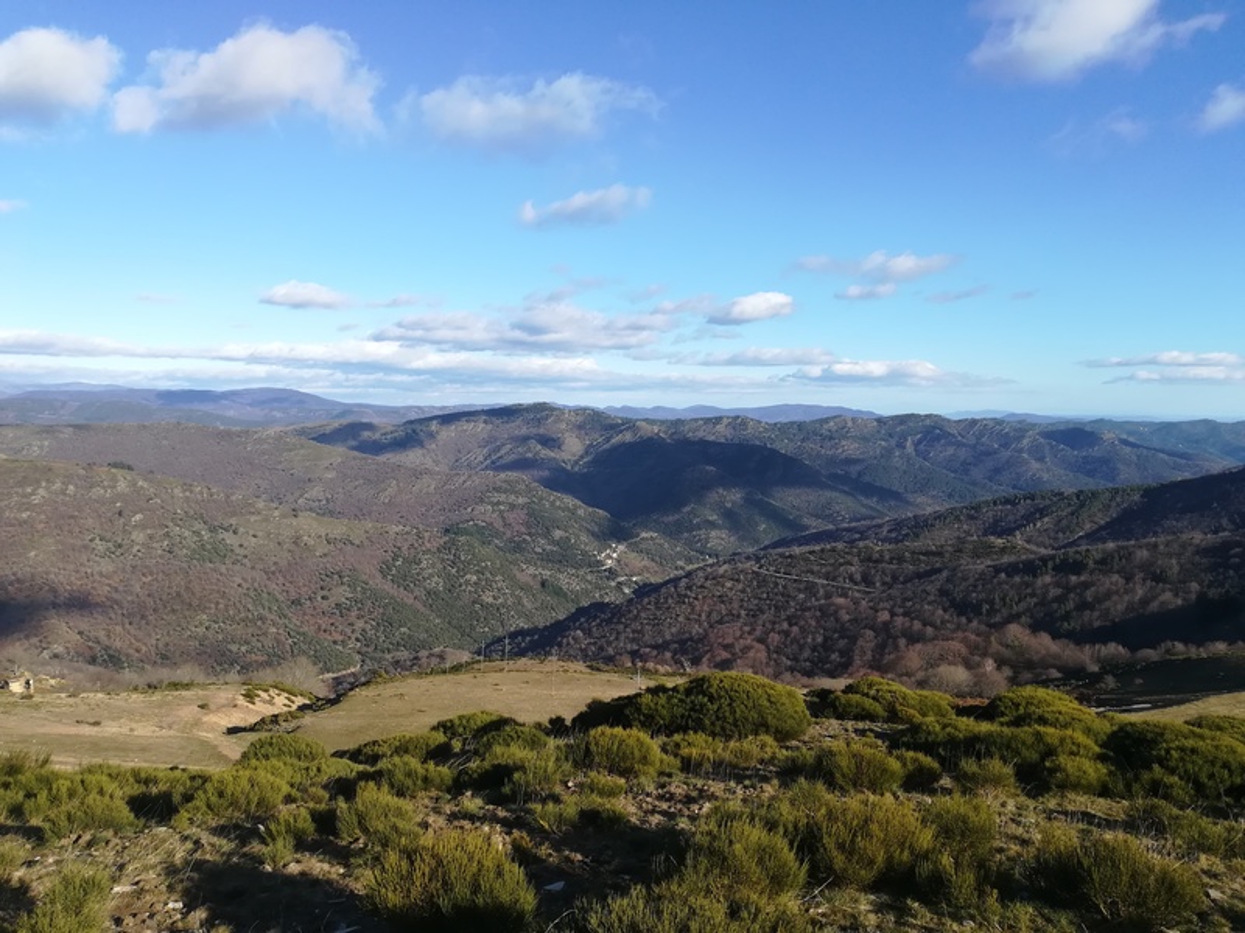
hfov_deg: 67.3
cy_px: 466
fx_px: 935
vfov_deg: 53.1
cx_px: 622
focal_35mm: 26
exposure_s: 1/830
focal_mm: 3.83
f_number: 2.2
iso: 50
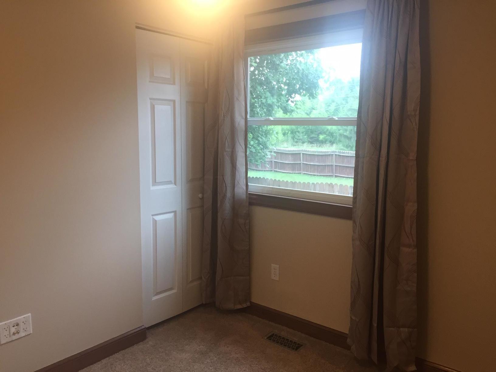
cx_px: 248
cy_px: 186
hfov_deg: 61.7
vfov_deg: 48.2
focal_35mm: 29
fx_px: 416
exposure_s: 1/30
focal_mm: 4.15
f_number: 2.2
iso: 80
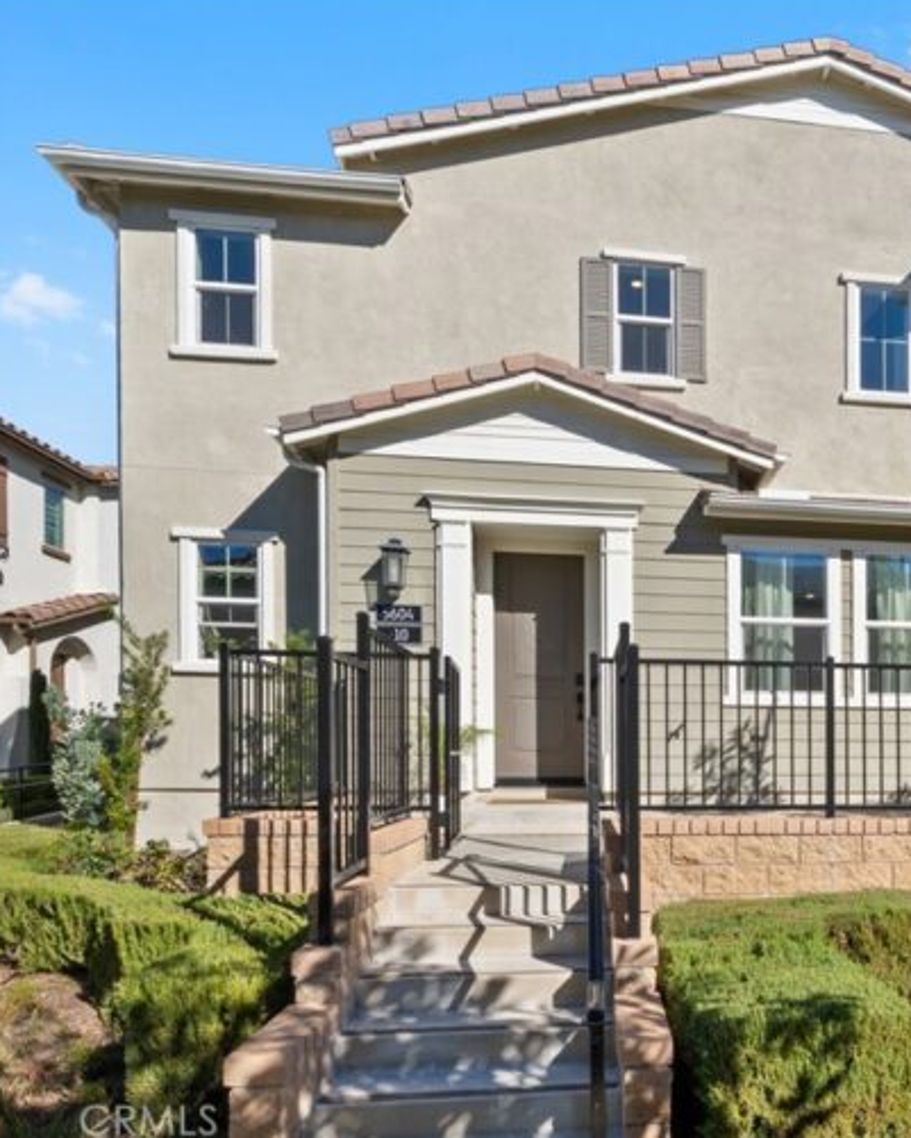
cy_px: 563
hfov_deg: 57.2
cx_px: 704
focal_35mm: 23
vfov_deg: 72.6
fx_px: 775
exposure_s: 1/25
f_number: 22
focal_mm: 16
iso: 40
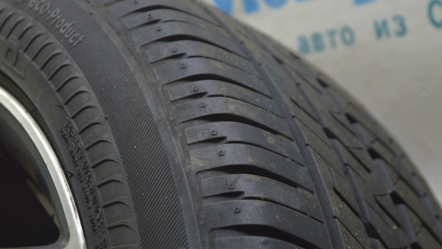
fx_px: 1014
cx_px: 221
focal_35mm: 87
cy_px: 138
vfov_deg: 14.0
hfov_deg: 24.6
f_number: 5.6
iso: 400
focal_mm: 55
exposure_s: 1/20
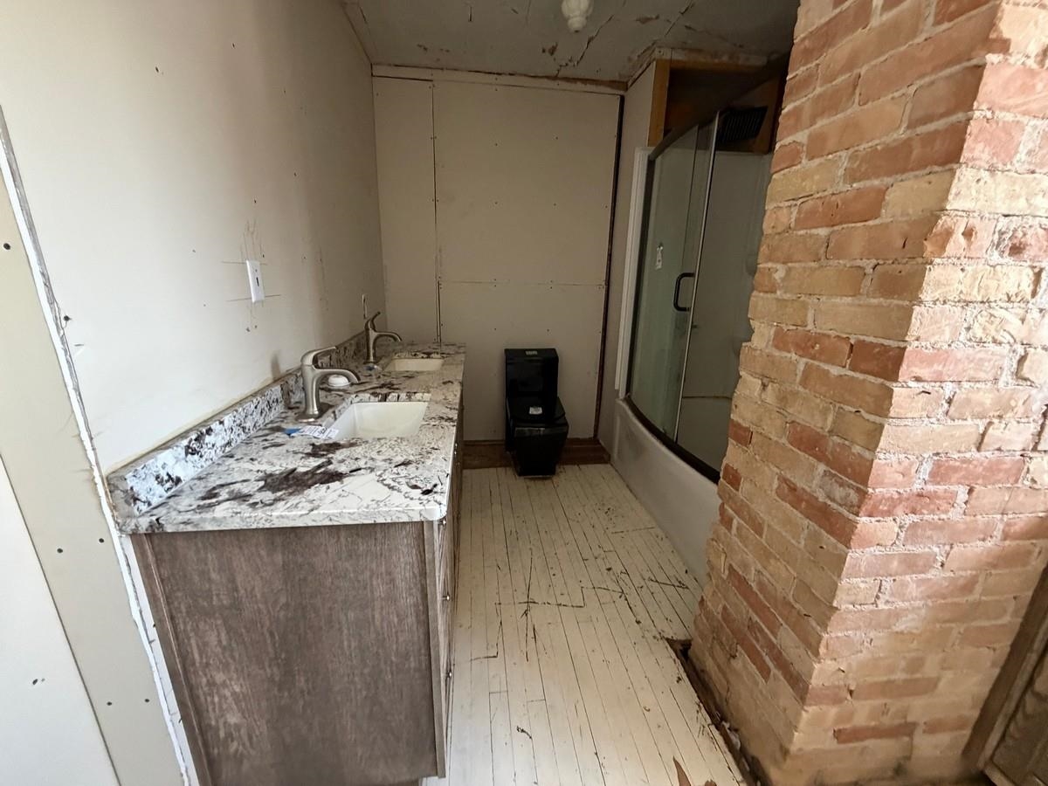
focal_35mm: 14
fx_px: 424
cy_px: 393
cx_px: 524
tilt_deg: -17.7
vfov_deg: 85.7
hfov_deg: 102.1
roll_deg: -1.6
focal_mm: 2.22
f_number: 2.2
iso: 640
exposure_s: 1/60
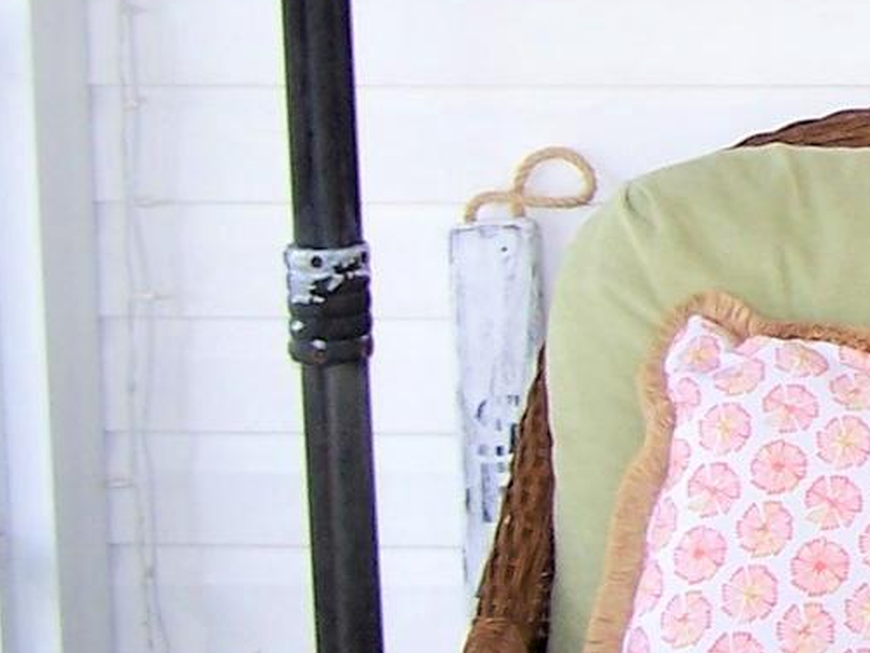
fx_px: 3897
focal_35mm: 155
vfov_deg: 9.5
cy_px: 31
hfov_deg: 11.7
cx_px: 1602
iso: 80
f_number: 2.8
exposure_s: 1/180
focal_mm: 6.3
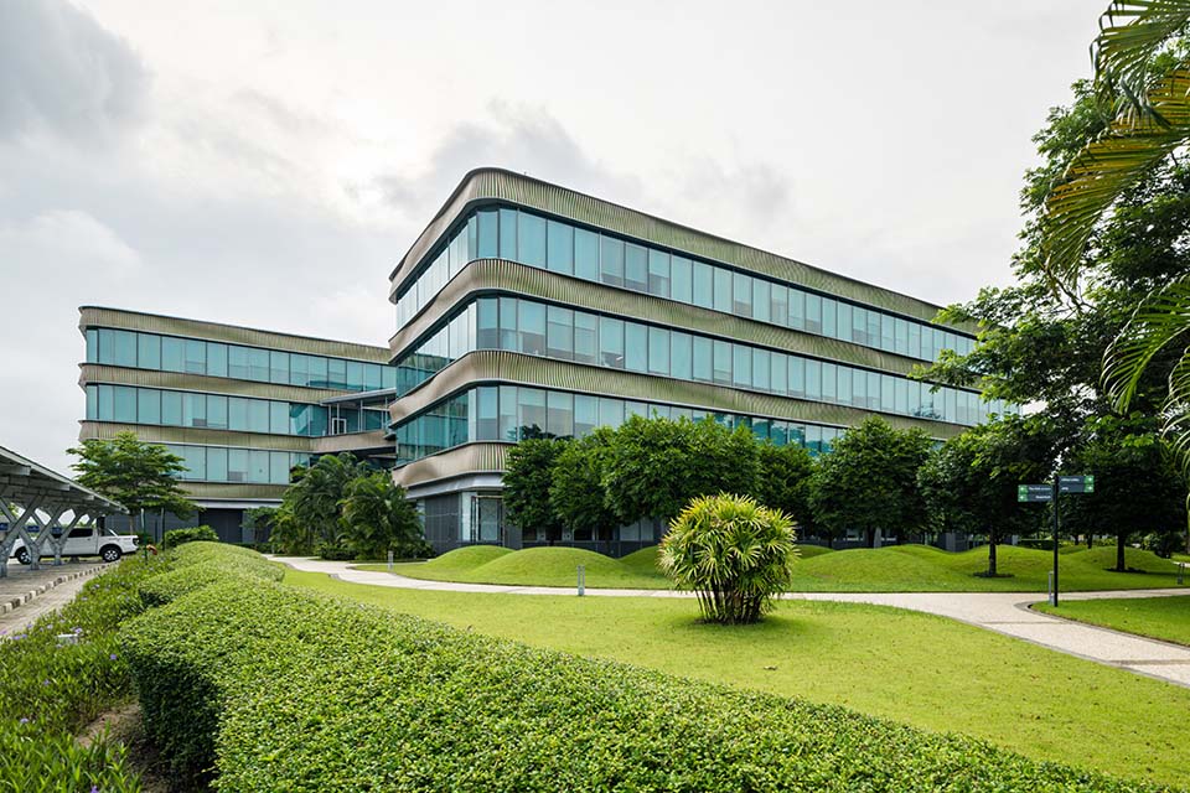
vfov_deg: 64.6
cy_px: 396
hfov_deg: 86.9
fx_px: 628
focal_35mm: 19
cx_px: 595
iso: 64
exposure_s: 1/100
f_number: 11
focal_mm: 19
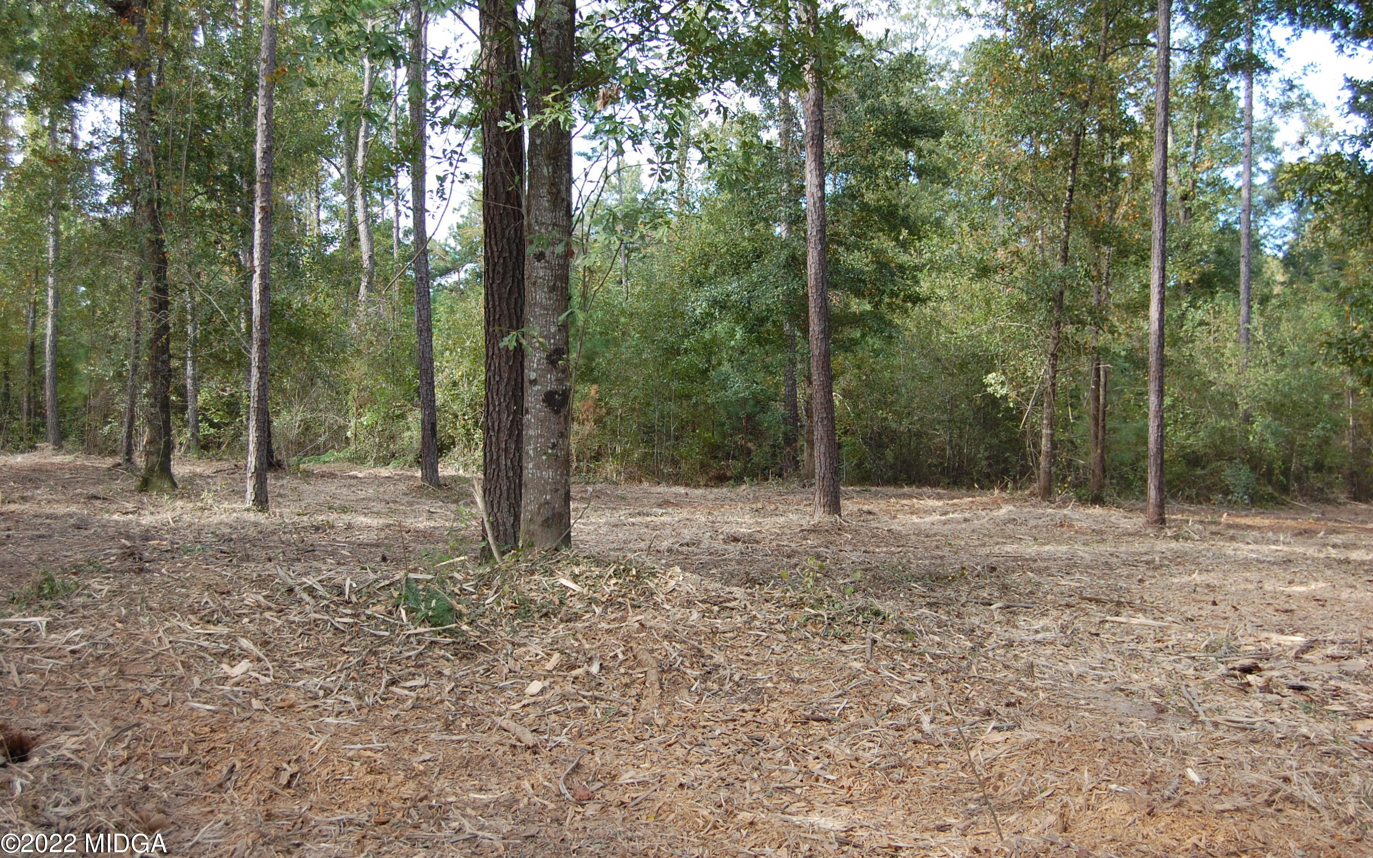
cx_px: 688
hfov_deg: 43.5
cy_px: 427
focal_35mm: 46
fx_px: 1721
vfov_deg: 28.0
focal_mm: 30
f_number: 5.6
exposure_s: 1/125
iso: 250
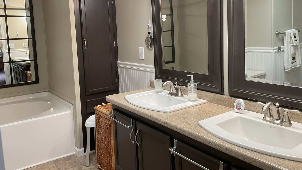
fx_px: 256
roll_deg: +2.0
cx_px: 152
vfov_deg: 36.4
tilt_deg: -6.0
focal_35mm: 32
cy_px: 61
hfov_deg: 61.0
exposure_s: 1/60
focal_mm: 3
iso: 64
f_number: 1.8
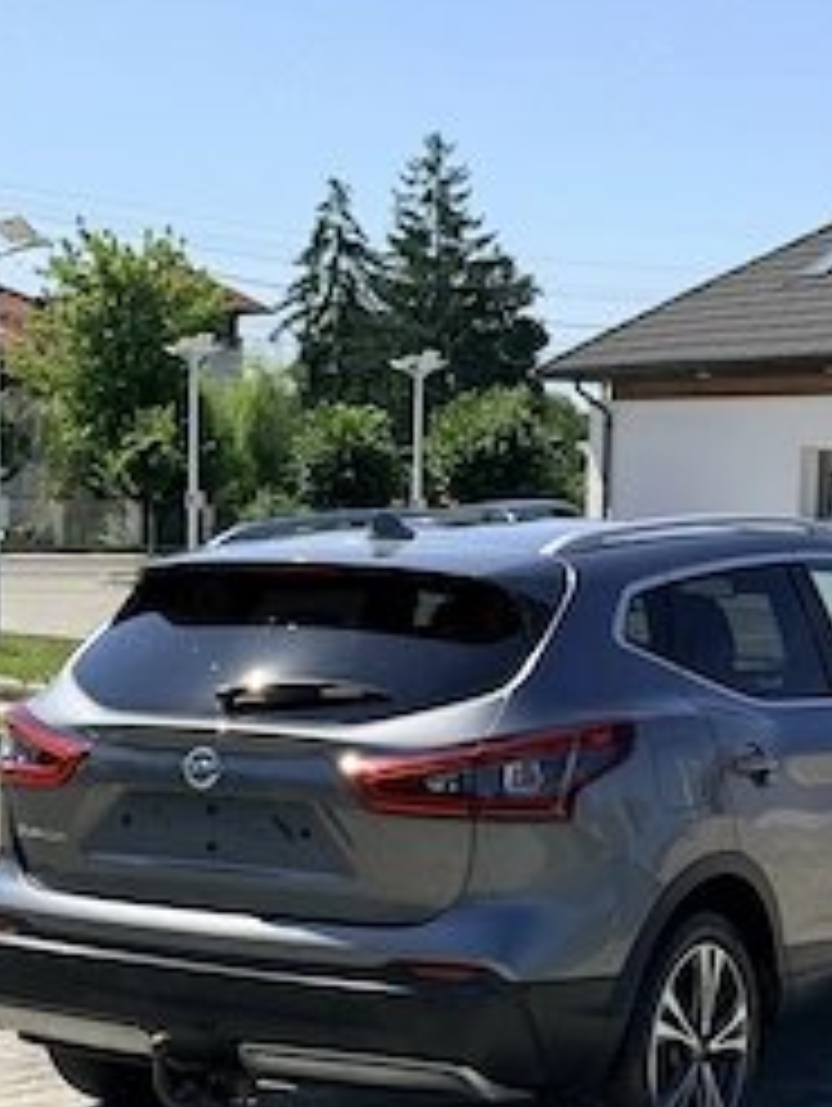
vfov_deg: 24.8
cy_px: 760
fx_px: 2495
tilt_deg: -5.6
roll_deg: -2.0
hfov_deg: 18.9
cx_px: 558
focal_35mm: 78
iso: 80
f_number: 1.78
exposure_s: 1/4587
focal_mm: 6.76
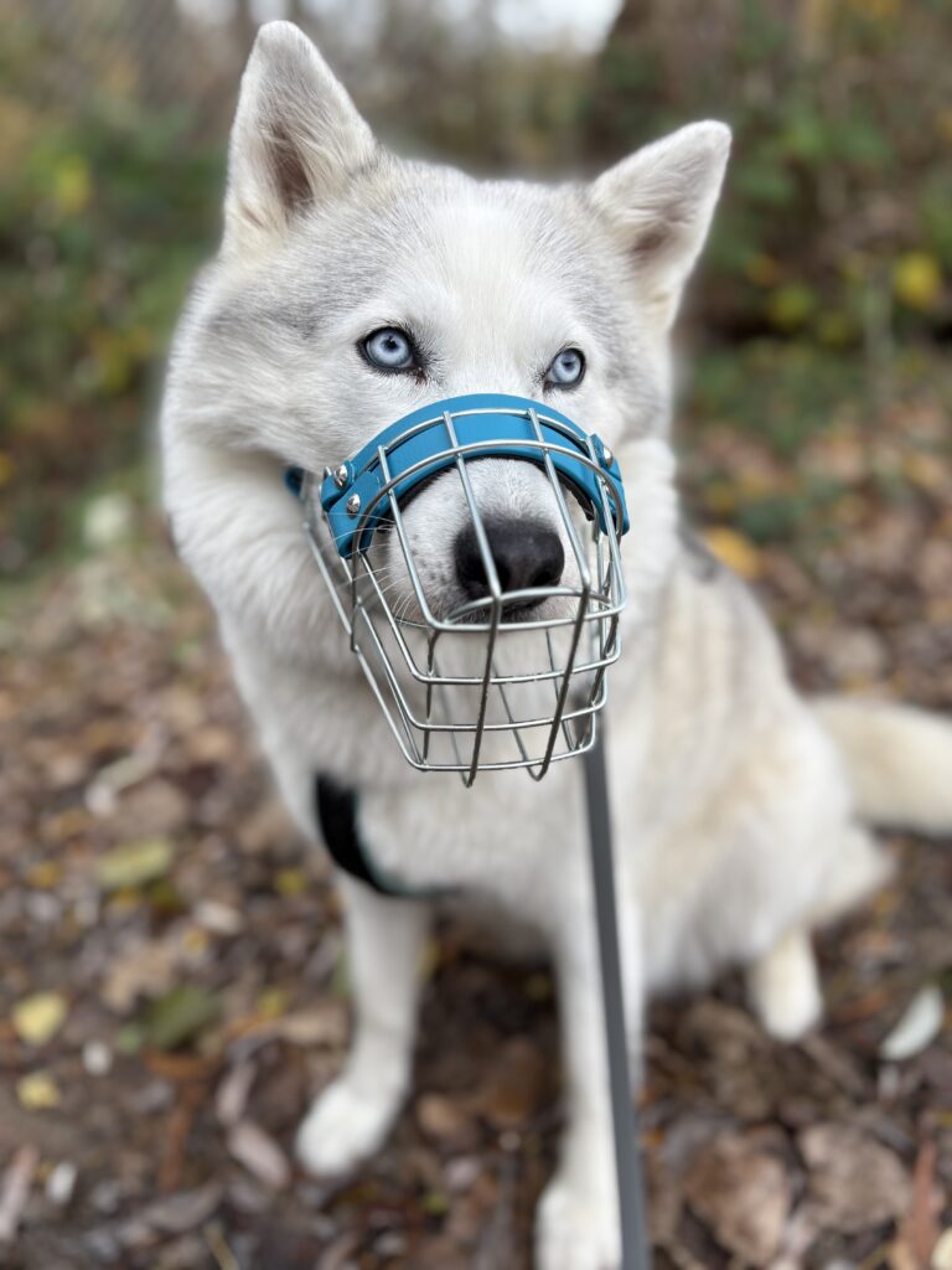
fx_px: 953
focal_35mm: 26
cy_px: 635
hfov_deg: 53.1
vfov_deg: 67.3
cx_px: 476
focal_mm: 5.96
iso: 40
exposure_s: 1/198
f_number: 1.6
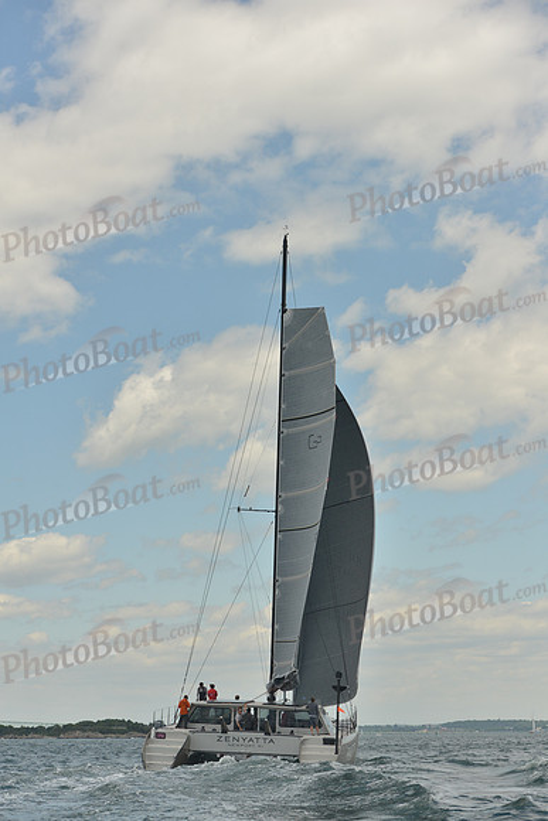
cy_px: 410
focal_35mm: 70
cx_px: 274
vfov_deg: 28.8
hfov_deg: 19.5
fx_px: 1597
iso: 400
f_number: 6.3
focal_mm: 70
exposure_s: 1/800
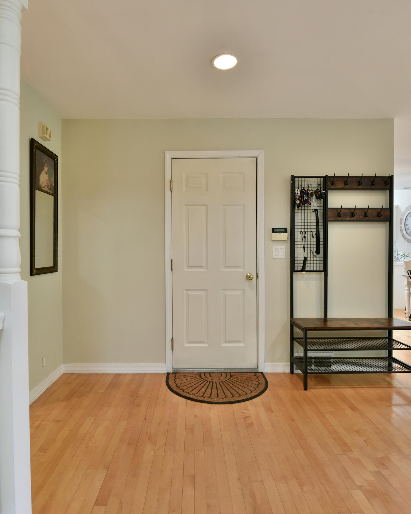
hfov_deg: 68.0
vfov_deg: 80.4
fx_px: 304
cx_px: 191
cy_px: 253
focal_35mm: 20
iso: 800
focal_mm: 14
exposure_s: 1/25
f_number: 8
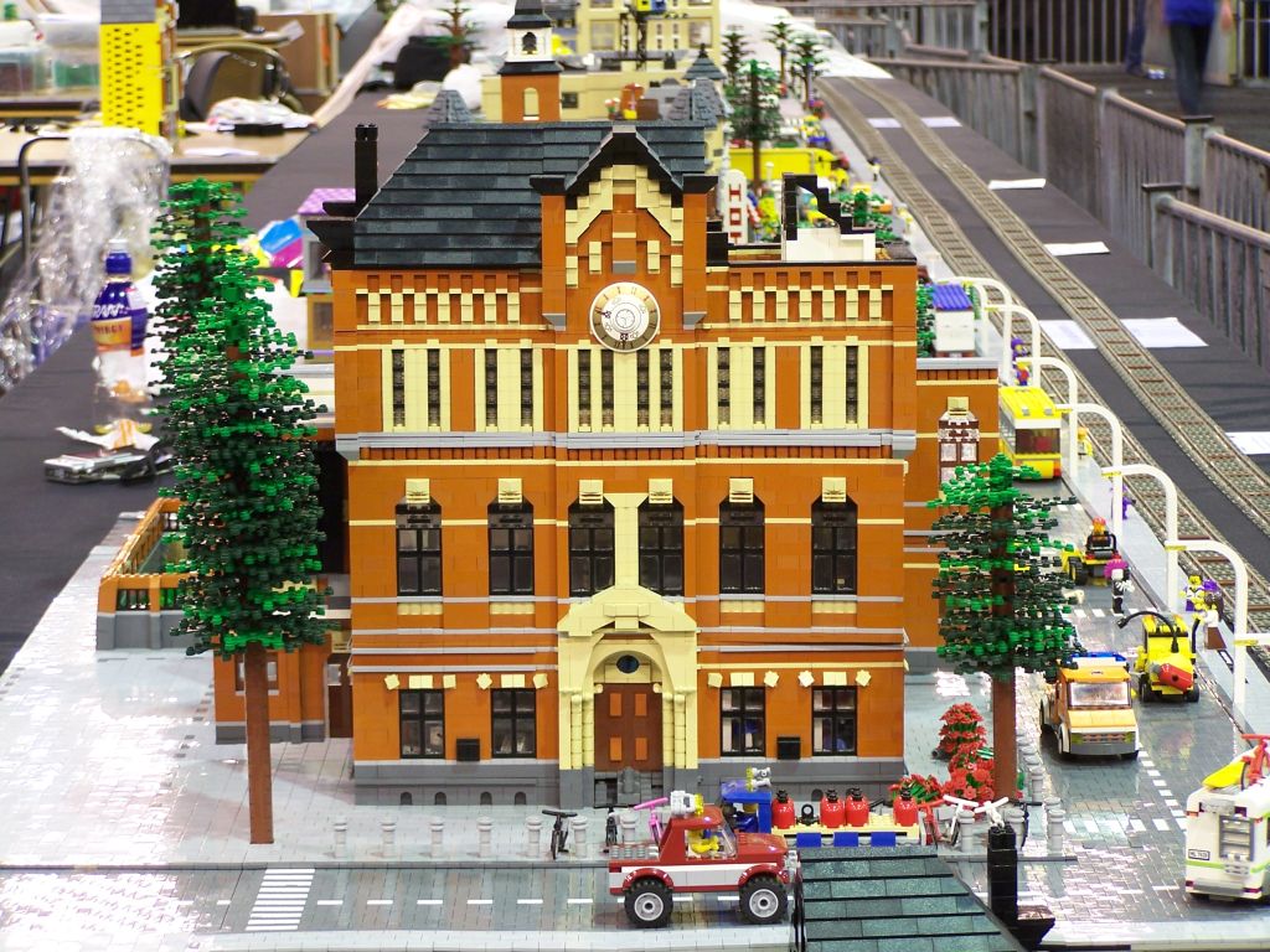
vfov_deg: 14.1
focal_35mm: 105
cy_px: 476
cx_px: 635
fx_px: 3852
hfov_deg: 18.7
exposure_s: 1/2
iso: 80
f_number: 3.2
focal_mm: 17.5
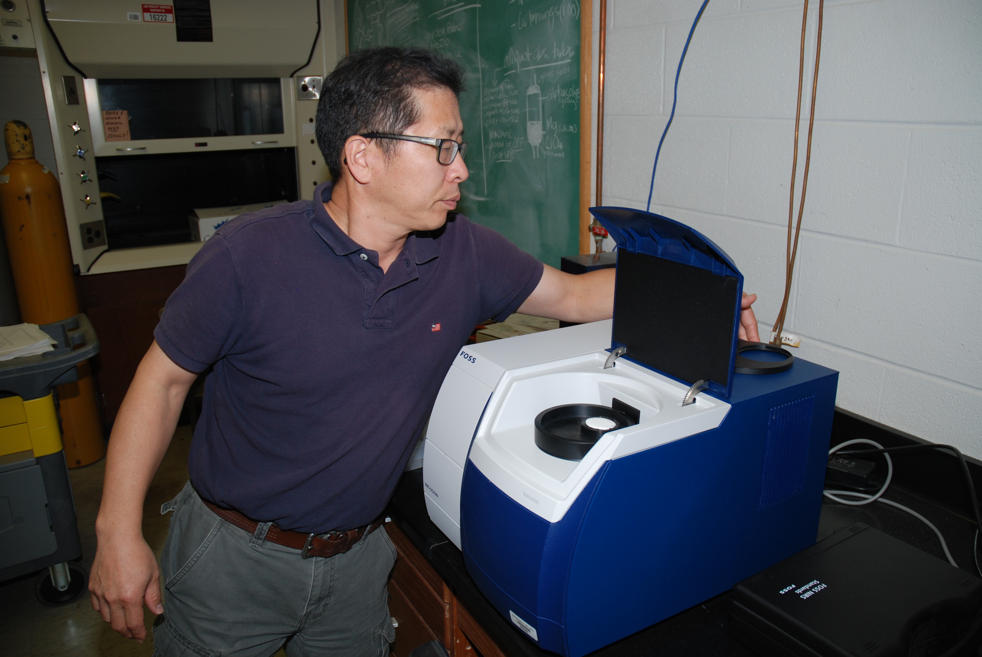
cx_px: 491
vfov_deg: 35.6
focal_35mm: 38
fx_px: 1024
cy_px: 328
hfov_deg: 51.2
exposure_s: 1/60
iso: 200
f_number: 5
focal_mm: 25
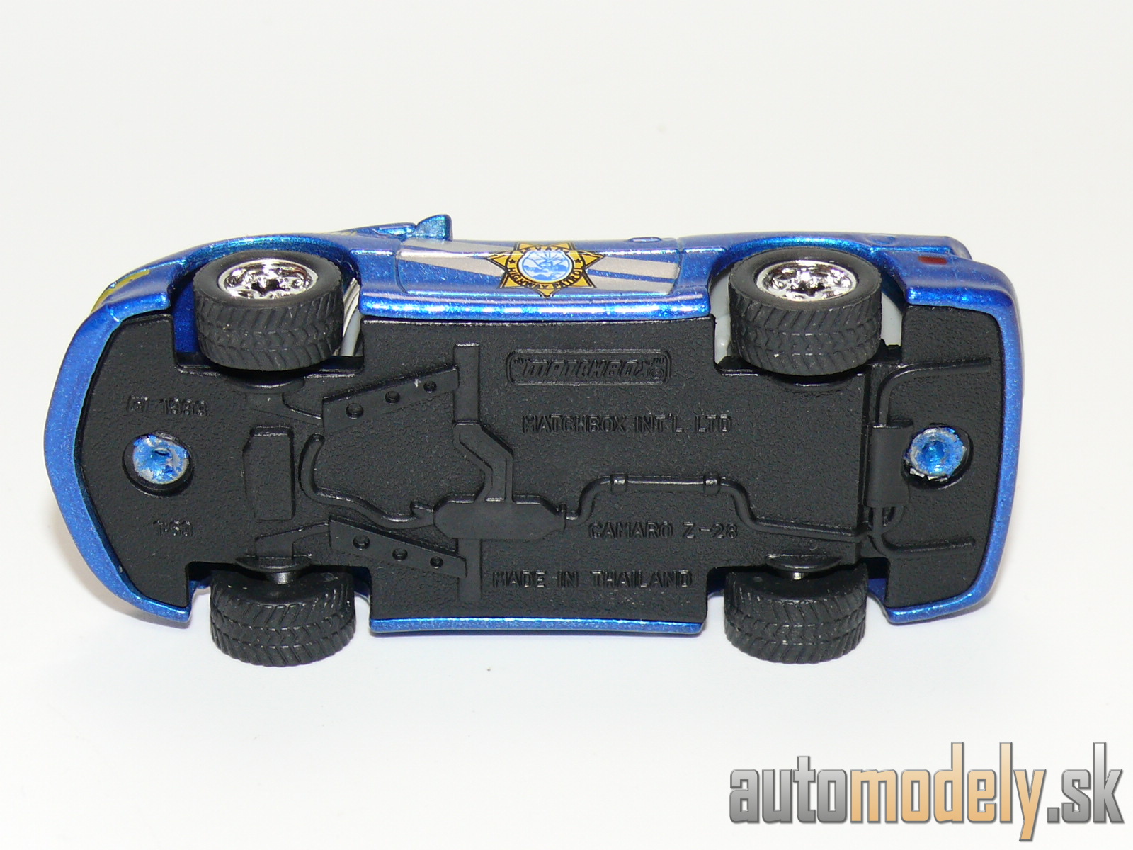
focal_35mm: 103
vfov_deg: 14.4
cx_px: 566
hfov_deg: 19.1
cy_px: 425
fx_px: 3371
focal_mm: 13.6
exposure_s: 1/30
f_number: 4
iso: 100
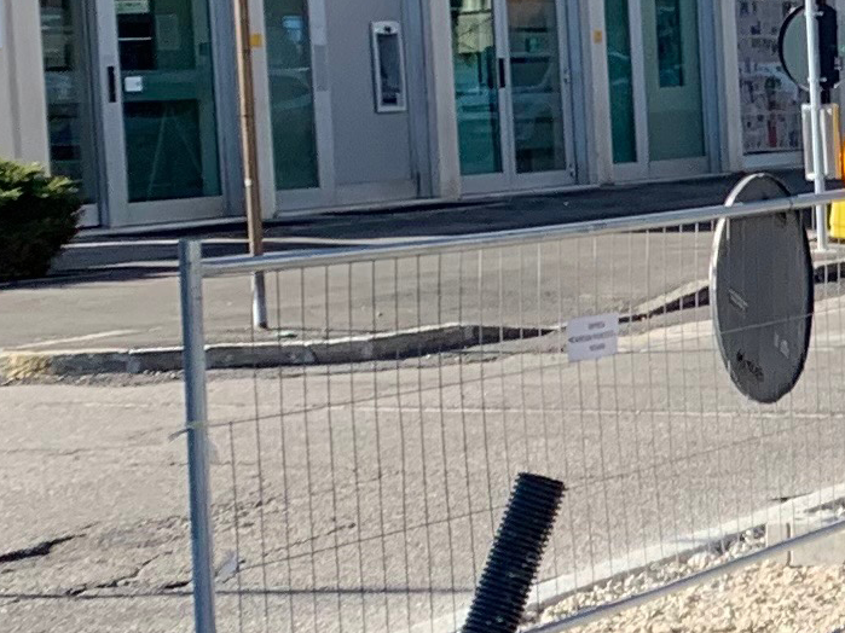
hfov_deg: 12.3
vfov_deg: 9.9
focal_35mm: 150
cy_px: 499
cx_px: 1376
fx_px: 3661
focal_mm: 4.25
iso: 25
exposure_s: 1/903
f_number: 1.8
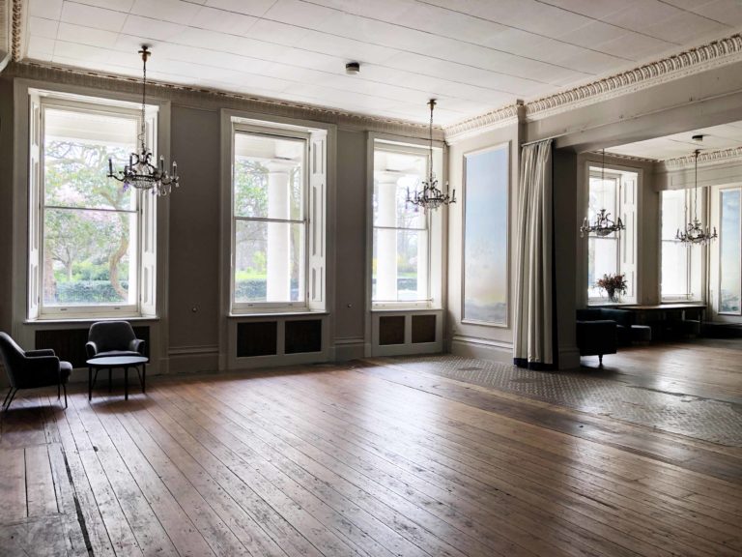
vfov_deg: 49.7
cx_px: 371
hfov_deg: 63.4
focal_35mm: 28
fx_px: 600
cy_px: 278
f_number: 1.8
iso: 40
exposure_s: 1/120
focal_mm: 4
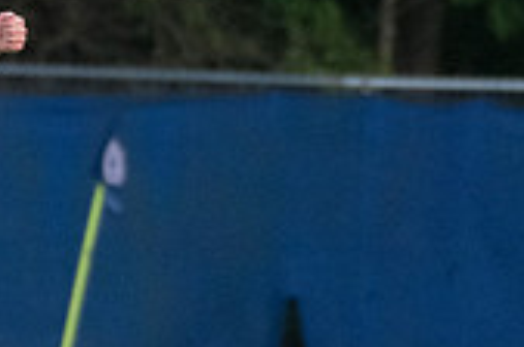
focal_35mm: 1649
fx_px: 23957
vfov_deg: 0.8
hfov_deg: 1.3
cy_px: 229
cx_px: -205
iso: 3200
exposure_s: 1/2000
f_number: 5.6
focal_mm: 320
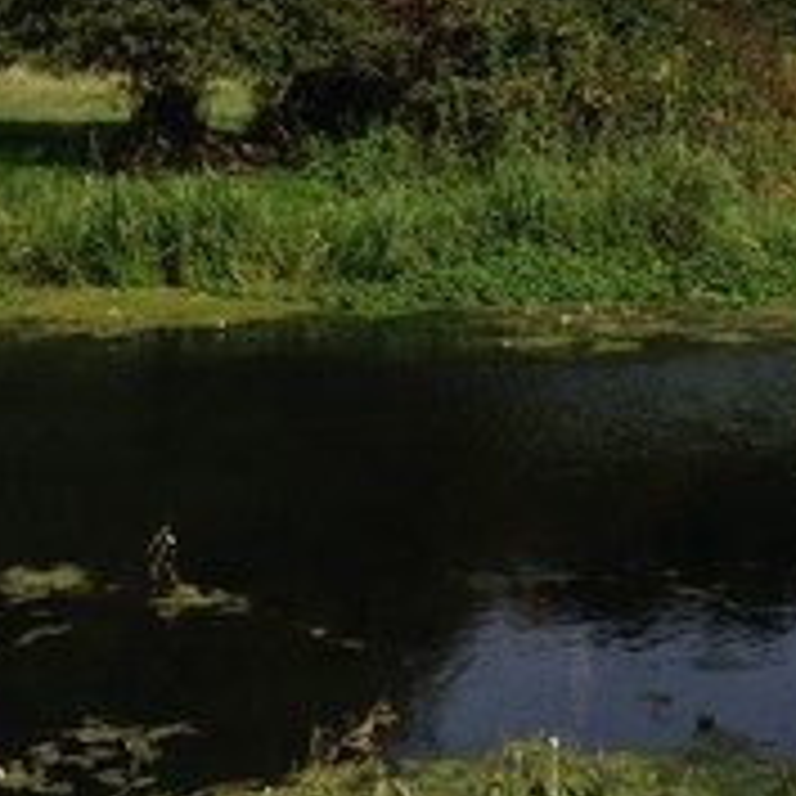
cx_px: 468
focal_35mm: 98
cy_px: 135
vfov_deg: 17.6
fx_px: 2550
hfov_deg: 17.7
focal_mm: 4.28
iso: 80
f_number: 2.4
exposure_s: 1/3690
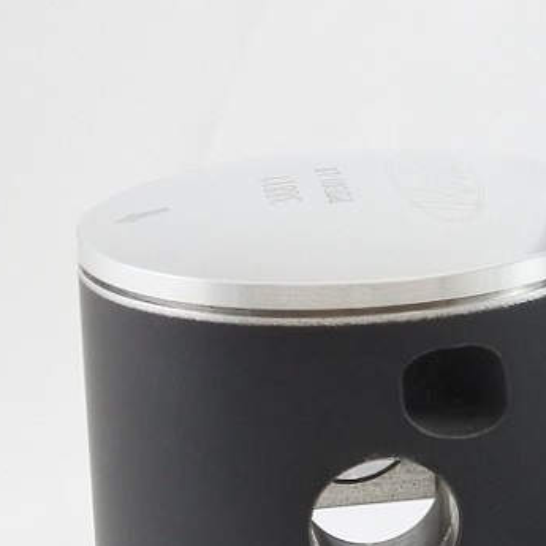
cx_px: 1155
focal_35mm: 179
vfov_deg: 9.8
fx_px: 3194
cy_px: 284
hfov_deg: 9.1
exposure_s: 1/125
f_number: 4
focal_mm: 14.3
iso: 500
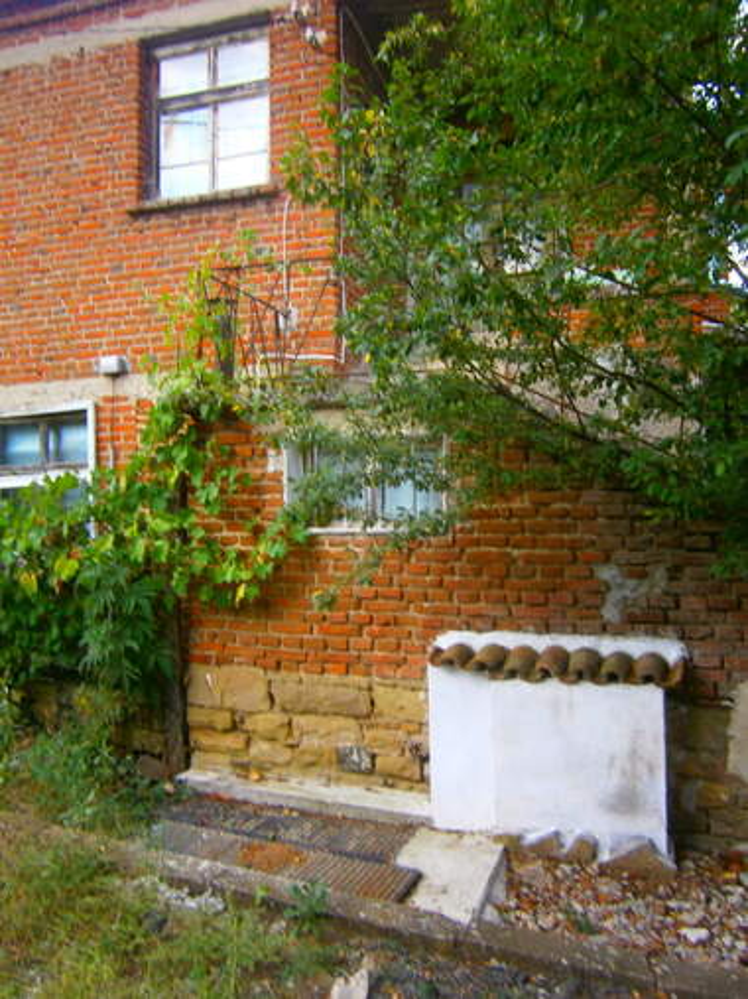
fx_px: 749
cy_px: 500
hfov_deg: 53.0
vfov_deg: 67.3
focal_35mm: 26
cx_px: 374
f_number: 2.8
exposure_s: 1/60
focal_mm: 4.7
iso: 80
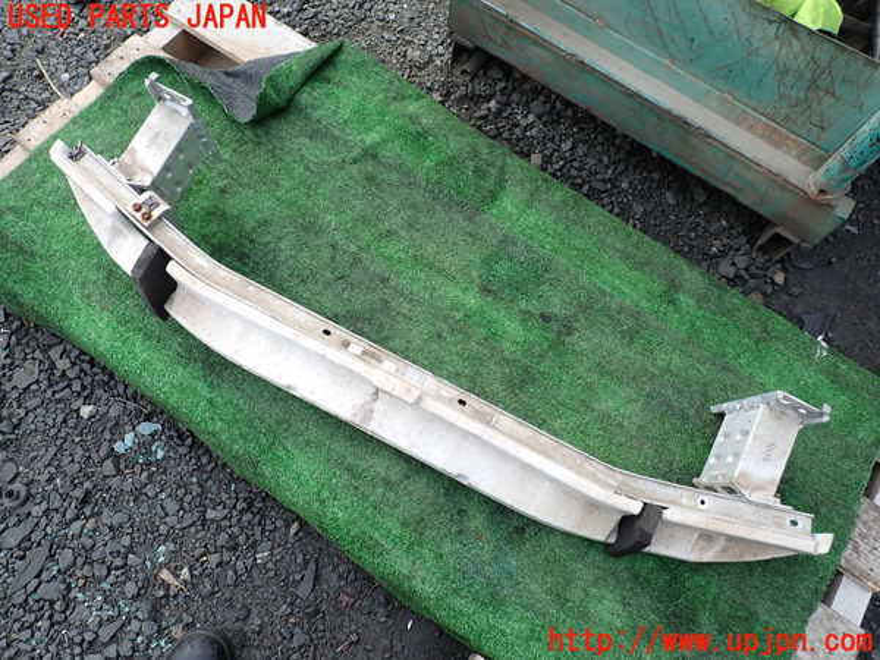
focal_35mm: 25
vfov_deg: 54.9
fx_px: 636
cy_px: 330
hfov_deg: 69.4
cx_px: 440
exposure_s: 1/200
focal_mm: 4.5
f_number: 2.8
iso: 100
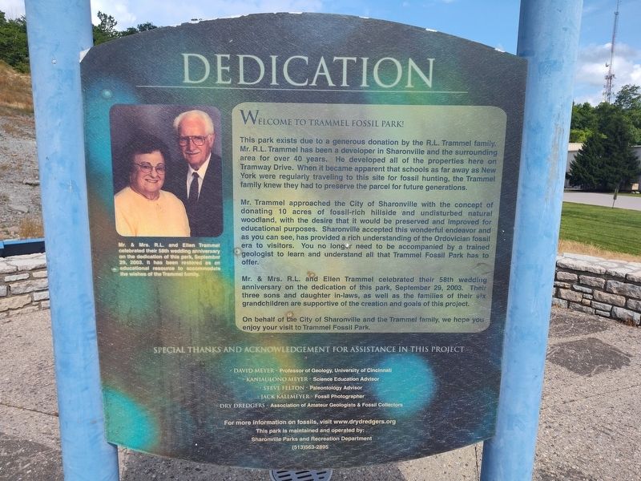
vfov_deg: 58.9
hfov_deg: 73.9
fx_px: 426
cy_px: 240
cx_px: 320
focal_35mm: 23
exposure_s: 1/1208
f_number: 1.8
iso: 100
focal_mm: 5.56
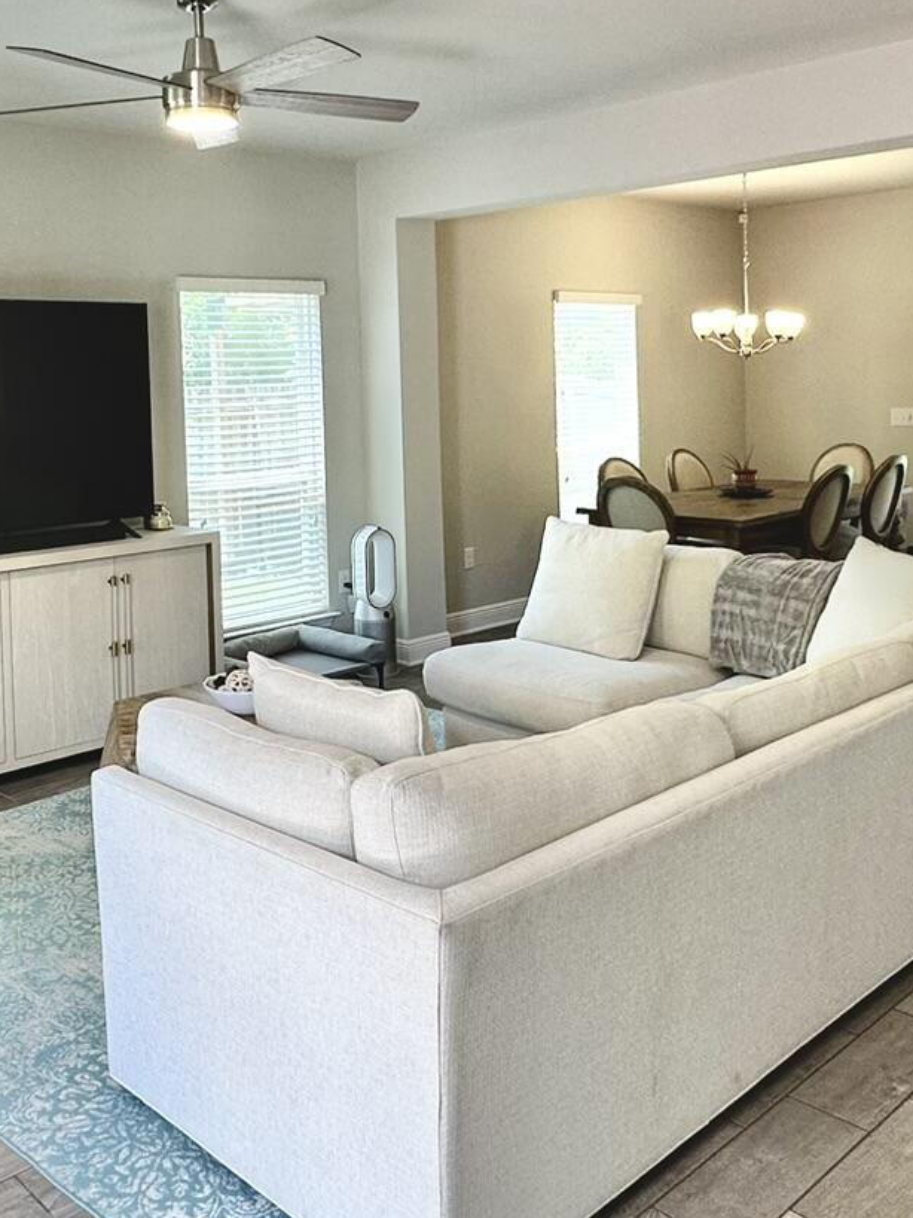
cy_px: 422
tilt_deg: -2.0
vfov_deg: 51.8
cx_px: 351
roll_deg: +2.1
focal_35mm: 35
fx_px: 1231
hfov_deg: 40.4
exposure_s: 1/120
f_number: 2.2
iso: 100
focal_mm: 2.22
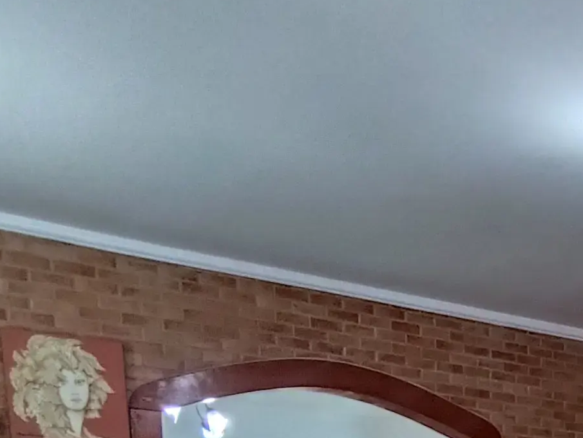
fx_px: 977
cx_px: 671
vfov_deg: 20.2
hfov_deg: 29.3
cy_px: 728
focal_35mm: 58
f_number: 2.2
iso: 400
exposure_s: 1/30
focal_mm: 1.65
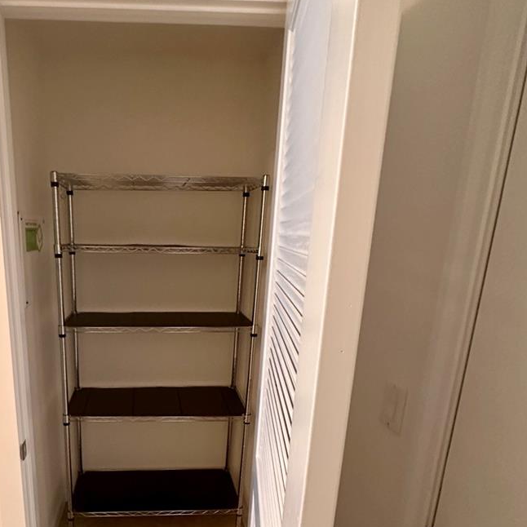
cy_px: 328
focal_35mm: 23
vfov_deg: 66.3
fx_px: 396
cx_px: 164
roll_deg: -0.9
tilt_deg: -13.4
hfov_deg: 65.0
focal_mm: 2.22
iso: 640
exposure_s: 1/60
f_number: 2.2
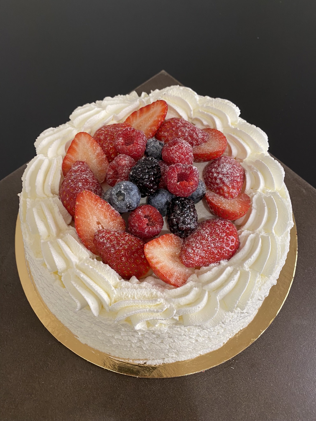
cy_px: 210
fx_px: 316
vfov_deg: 67.3
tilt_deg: -64.4
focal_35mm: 26
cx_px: 158
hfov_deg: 53.1
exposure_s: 1/50
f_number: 1.8
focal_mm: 4.25
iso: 80
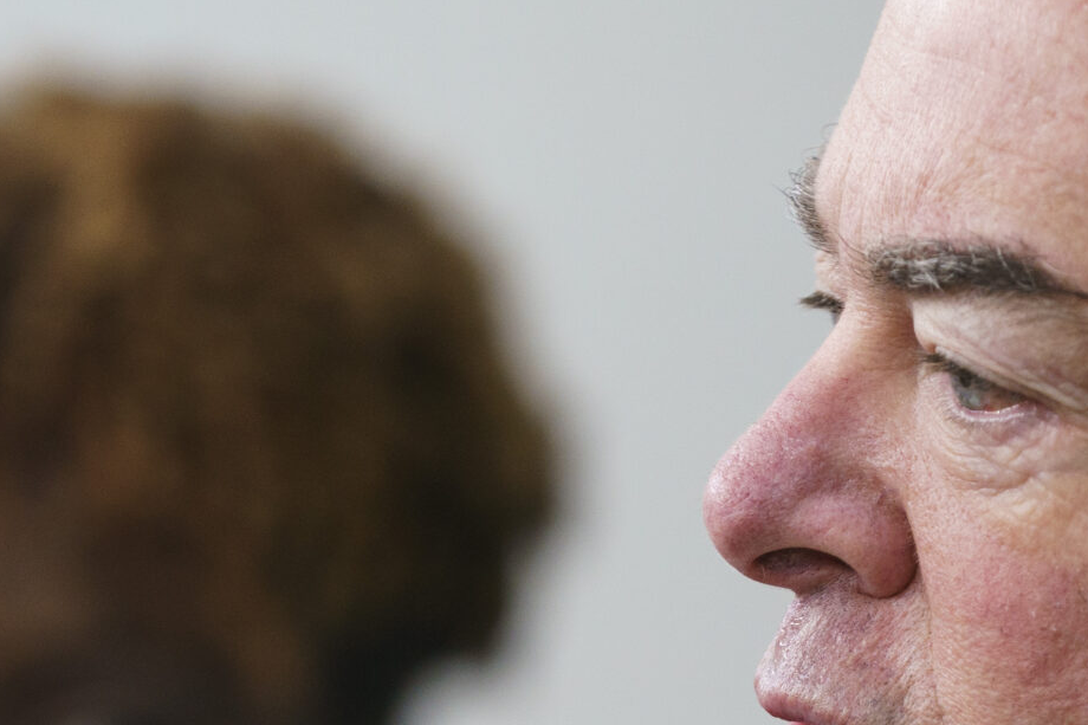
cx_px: 905
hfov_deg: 4.3
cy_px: 703
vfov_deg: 2.9
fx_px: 14382
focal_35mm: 476
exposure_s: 1/400
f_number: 3.2
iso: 1000
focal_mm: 171
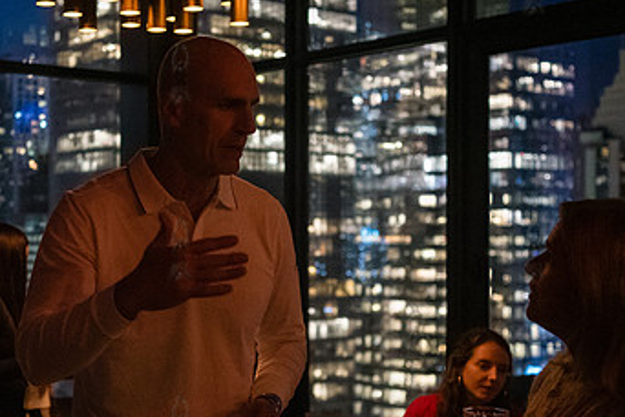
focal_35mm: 61
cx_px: 179
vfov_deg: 22.2
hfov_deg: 32.4
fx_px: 1059
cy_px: 248
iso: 10000
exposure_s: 1/125
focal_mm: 35
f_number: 3.2
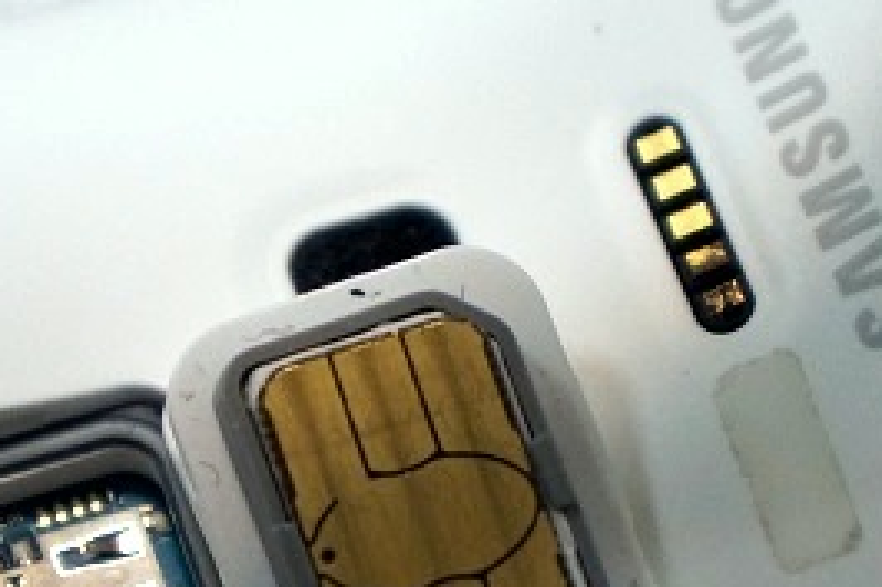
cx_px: 358
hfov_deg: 9.1
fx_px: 5558
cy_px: 368
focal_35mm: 227
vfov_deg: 6.0
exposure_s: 1/160
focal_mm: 48
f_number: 5
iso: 1250
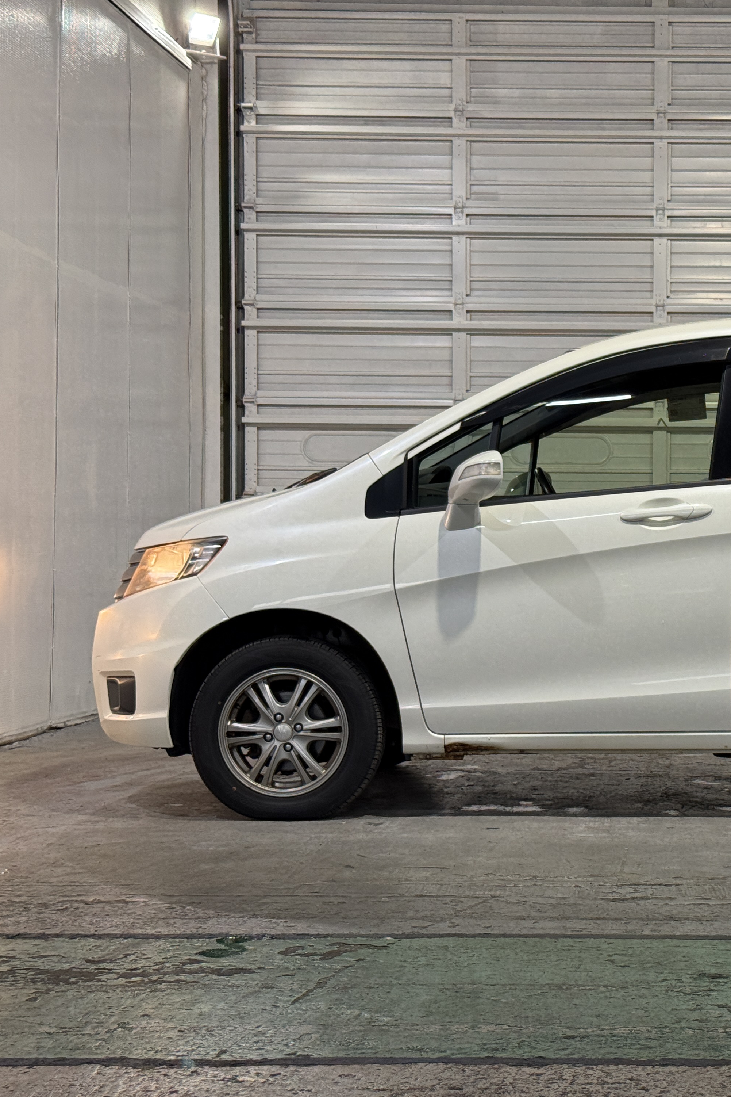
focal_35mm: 67
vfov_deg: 30.1
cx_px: 715
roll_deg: -0.3
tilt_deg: +0.3
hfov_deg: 19.8
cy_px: 548
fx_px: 2040
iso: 64
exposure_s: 1/60
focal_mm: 6.76
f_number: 1.78
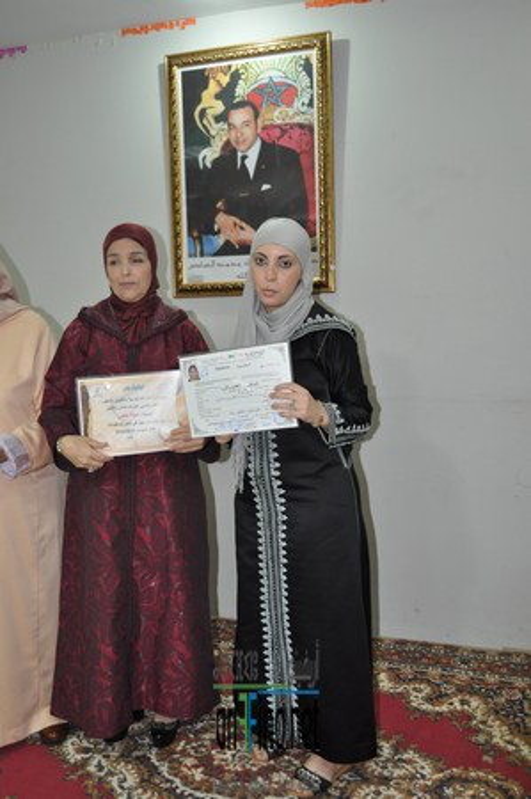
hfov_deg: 39.9
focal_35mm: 33
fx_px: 732
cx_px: 266
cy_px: 400
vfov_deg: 57.3
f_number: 3.5
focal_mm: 22
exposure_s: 1/60
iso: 800
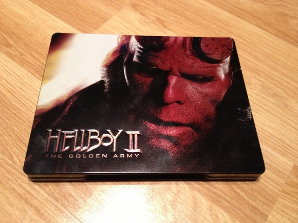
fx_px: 301
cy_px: 112
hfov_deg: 52.6
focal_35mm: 35
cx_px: 149
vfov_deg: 40.7
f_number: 2.4
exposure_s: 1/20
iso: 320
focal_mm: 4.28
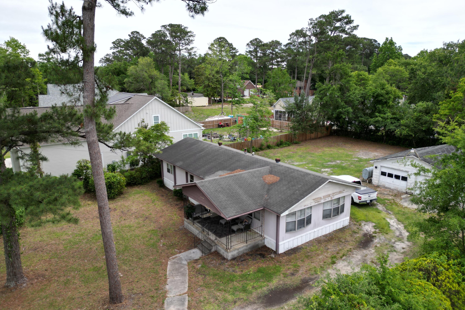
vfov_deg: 51.3
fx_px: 323
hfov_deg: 71.5
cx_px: 232
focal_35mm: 25
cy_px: 162
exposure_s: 1/2000
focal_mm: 6.72
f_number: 1.7
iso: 120
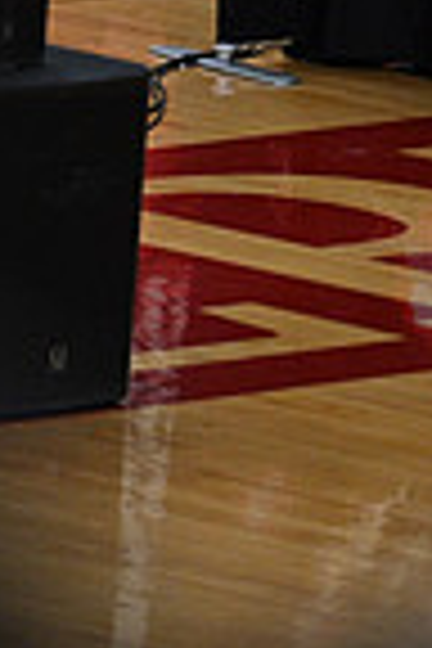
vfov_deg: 2.5
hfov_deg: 1.7
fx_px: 14543
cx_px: -868
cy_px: -200
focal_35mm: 808
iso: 4000
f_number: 4
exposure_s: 1/400
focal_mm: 200
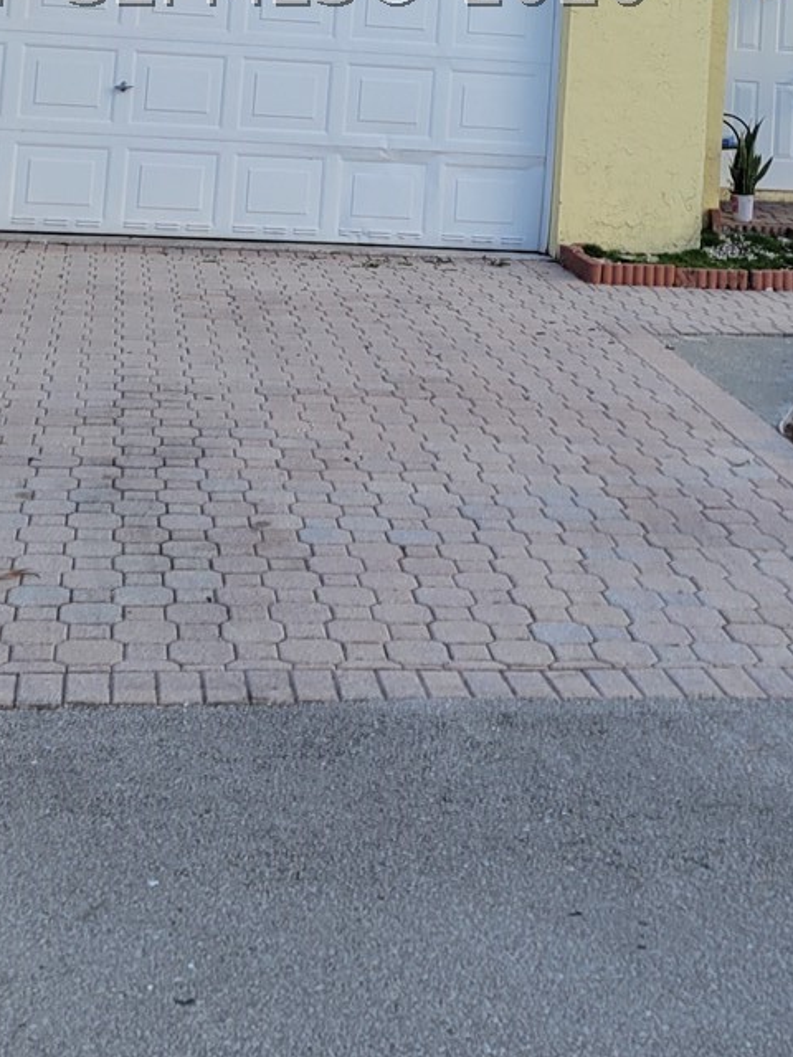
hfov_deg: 22.5
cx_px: 550
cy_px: -23
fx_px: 1985
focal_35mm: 65
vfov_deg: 27.9
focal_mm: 5.4
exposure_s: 1/485
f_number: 1.8
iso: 40
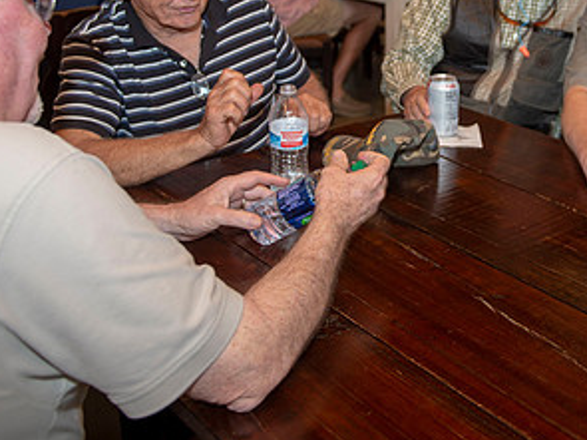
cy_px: 68
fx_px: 864
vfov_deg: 27.8
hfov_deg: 36.8
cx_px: 422
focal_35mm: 51
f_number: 3.2
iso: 250
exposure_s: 1/60
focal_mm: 27
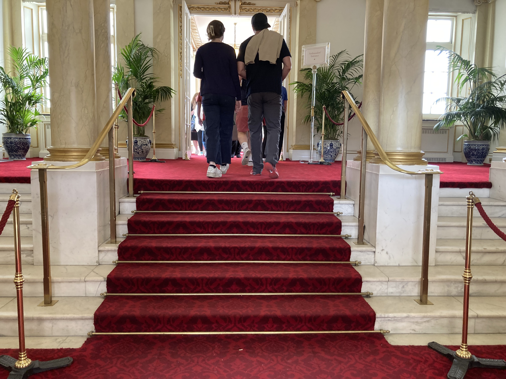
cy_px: 190
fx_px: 409
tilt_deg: -5.0
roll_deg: -0.2
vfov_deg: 49.7
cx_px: 253
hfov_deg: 63.4
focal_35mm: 28
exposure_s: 1/50
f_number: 1.8
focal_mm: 3.99
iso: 160
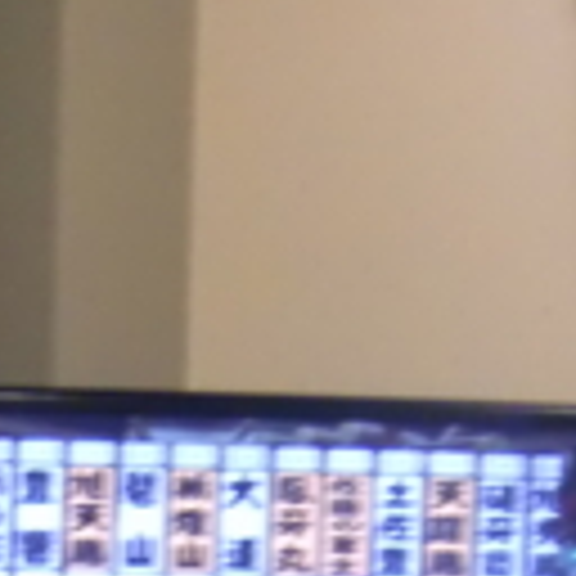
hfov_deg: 10.7
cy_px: 868
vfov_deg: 10.5
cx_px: -144
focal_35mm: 160
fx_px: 3012
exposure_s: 1/10
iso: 400
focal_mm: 5.2
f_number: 3.5
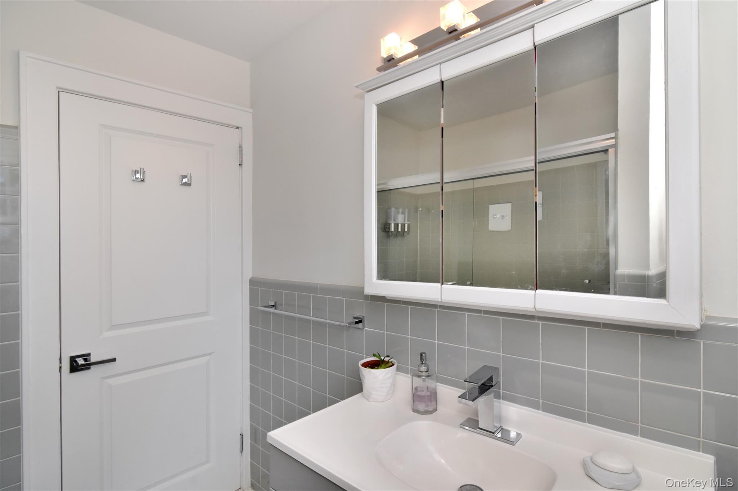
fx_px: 338
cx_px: 369
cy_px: 246
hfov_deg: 95.0
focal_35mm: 16
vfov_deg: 72.0
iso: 640
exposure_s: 1/100
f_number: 11
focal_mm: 11
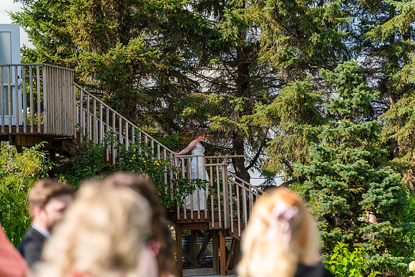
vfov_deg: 9.2
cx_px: 208
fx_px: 1729
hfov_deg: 13.7
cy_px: 138
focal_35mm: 150
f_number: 4
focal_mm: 150
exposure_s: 1/1600
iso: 400
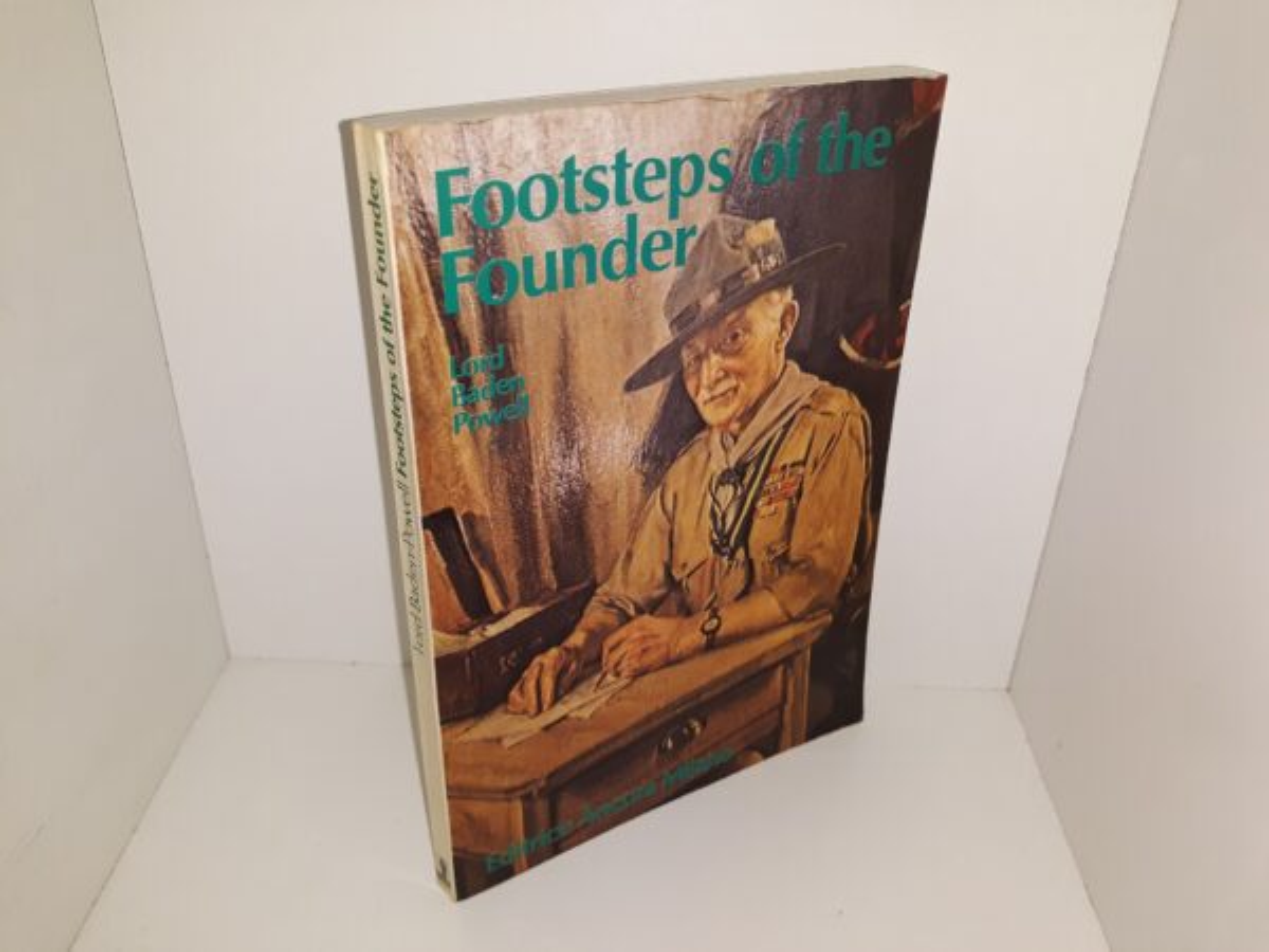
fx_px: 1026
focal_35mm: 28
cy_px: 476
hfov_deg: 63.4
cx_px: 634
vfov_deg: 49.7
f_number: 1.7
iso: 40
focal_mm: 3.7
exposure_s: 1/204
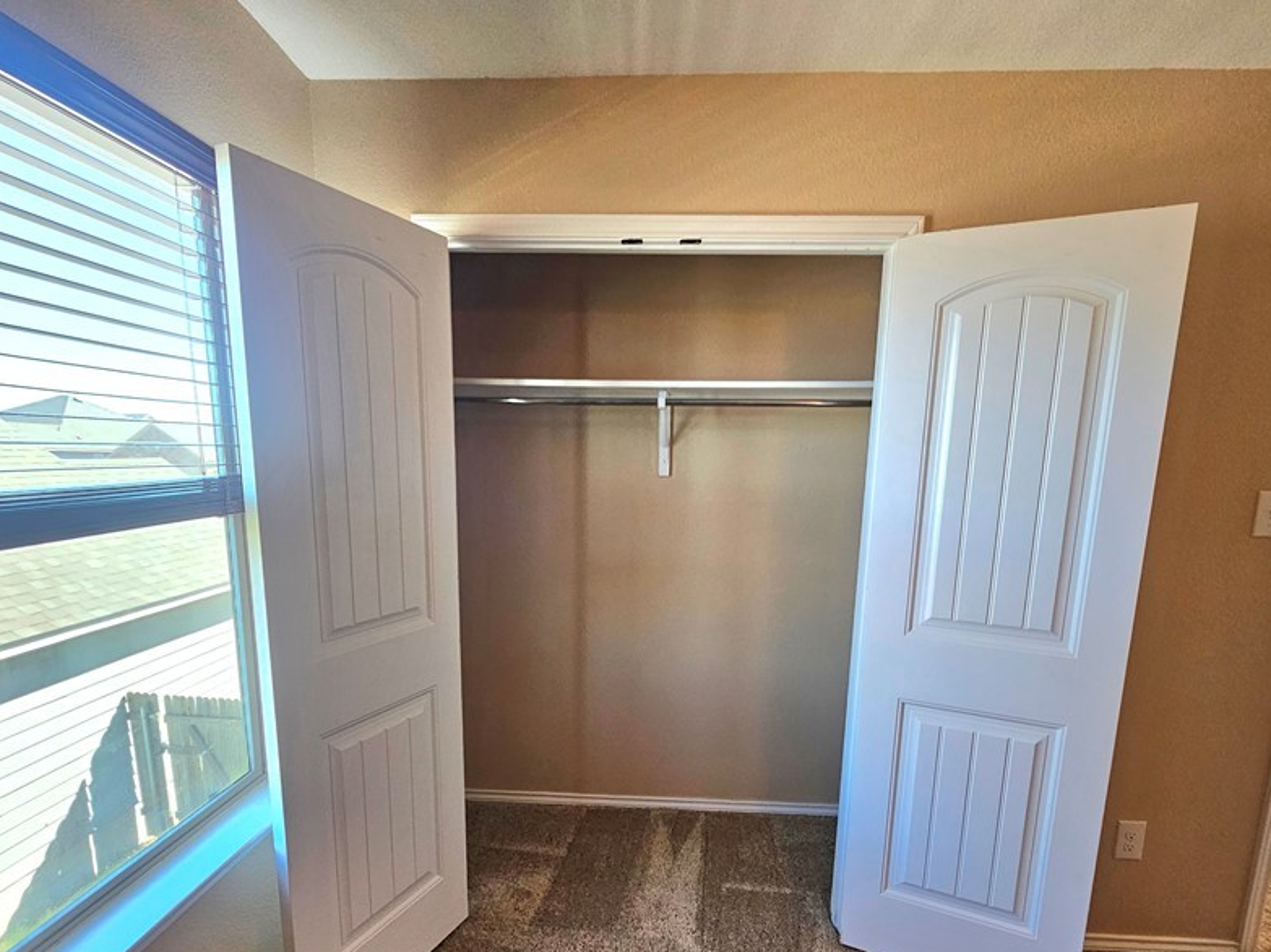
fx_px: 624
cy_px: 571
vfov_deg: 73.9
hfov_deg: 91.0
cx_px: 644
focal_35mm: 17
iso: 125
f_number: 2.2
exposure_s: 1/60.2
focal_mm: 2.2
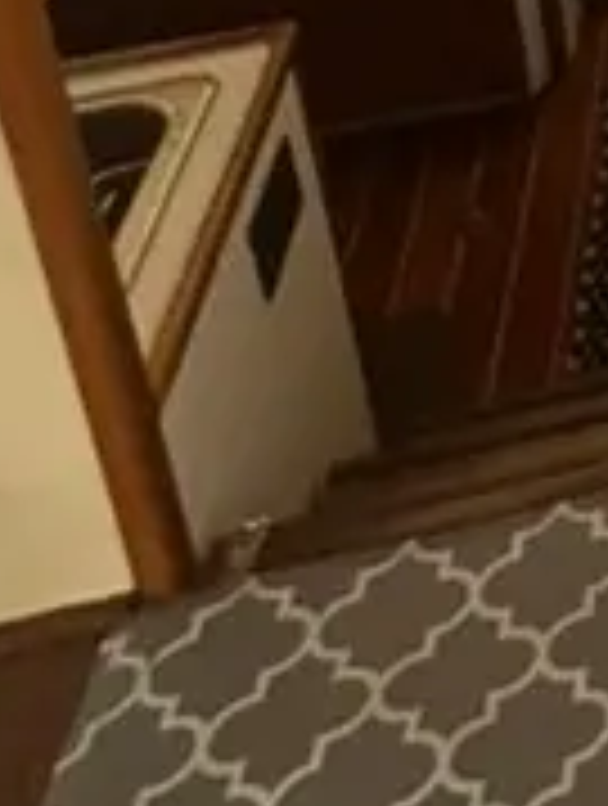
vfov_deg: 19.1
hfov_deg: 13.4
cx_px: 1491
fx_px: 1820
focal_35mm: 78
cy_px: -639
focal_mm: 2.22
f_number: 2.2
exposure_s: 1/99
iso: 50
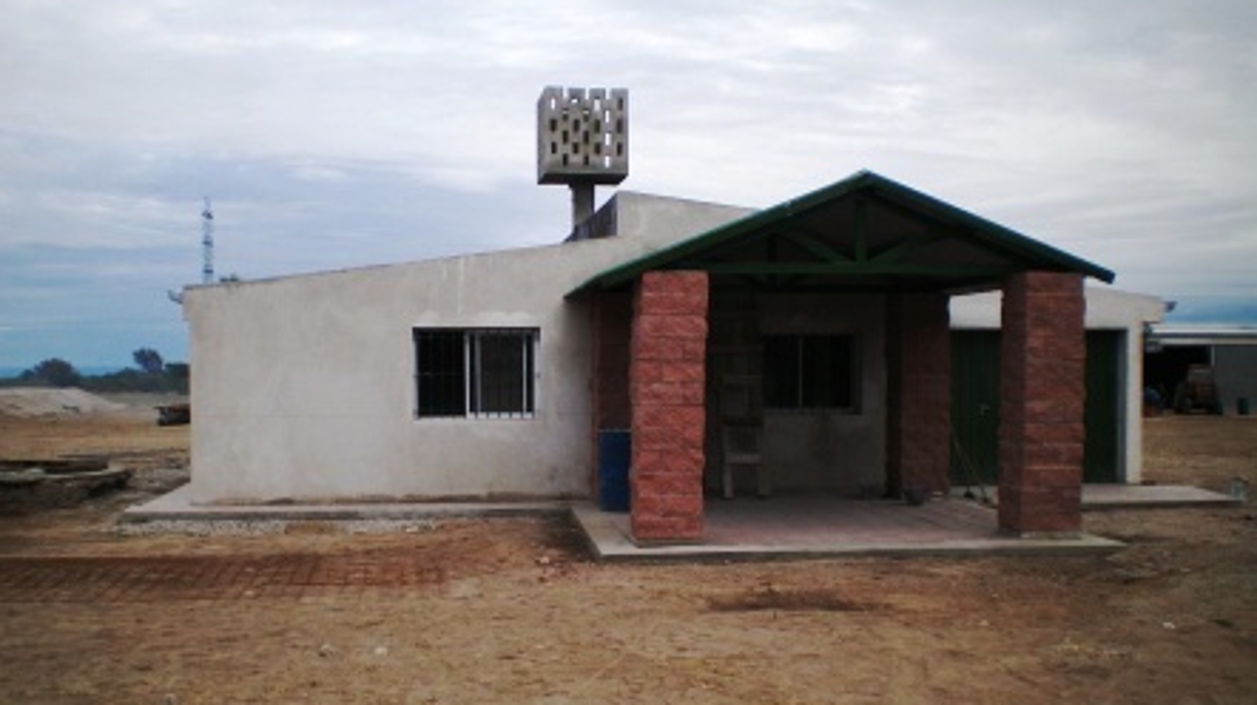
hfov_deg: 48.4
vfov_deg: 28.3
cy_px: 401
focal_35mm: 42
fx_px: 1399
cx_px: 626
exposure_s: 1/500
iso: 64
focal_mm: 6.3
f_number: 3.1
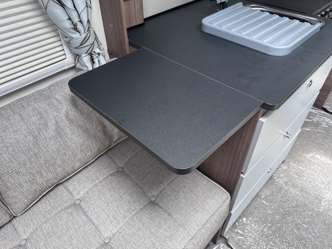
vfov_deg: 56.8
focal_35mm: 24
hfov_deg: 71.6
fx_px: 230
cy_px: 124
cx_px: 166
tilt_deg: -38.9
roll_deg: -1.1
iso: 50
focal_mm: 6.86
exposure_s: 1/123
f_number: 1.78
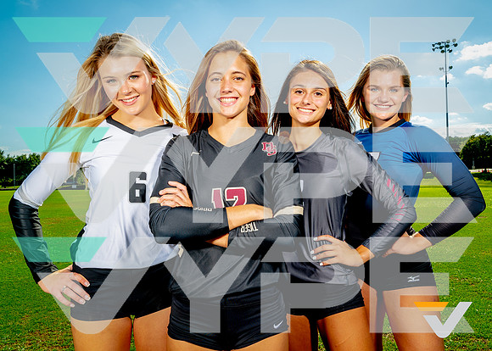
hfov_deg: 66.2
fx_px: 377
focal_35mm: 27
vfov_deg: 50.0
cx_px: 268
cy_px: 171
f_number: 11
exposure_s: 1/125
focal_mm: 24
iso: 100
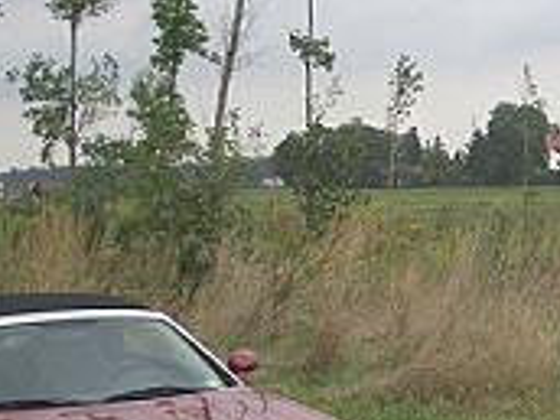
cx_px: 488
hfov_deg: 21.1
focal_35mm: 91
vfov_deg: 16.2
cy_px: 309
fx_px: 1472
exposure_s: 1/500
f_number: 2.6
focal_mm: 5.8
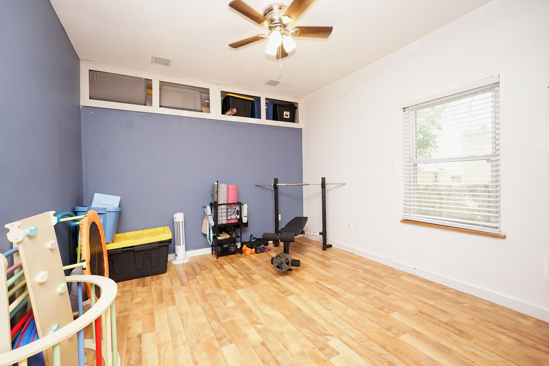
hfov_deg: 100.4
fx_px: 229
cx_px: 274
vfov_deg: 77.3
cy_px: 183
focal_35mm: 15
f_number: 4
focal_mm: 10
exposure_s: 1/60
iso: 640
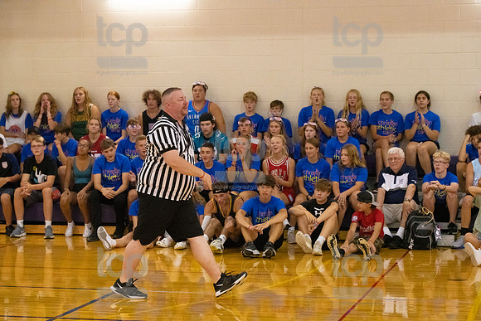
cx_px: 240
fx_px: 1270
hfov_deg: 21.5
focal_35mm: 95
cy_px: 160
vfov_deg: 14.4
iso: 8000
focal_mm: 95
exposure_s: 1/500
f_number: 4.5
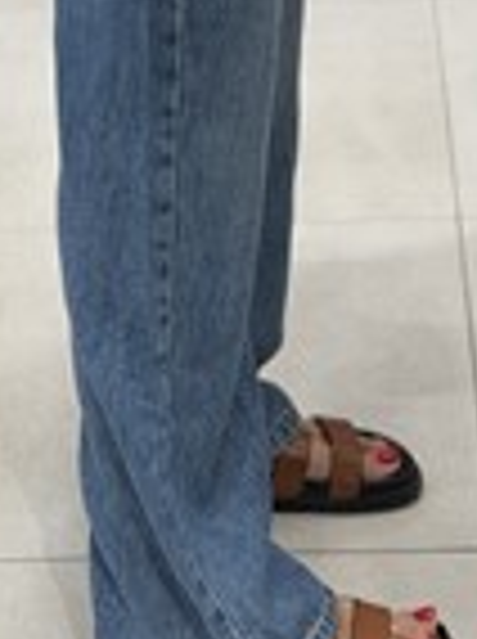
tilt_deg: -35.9
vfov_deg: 12.8
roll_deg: +2.6
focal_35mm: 151
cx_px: 236
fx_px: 2783
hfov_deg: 9.8
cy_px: -104
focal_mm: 6.76
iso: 50
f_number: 1.78
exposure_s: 1/124
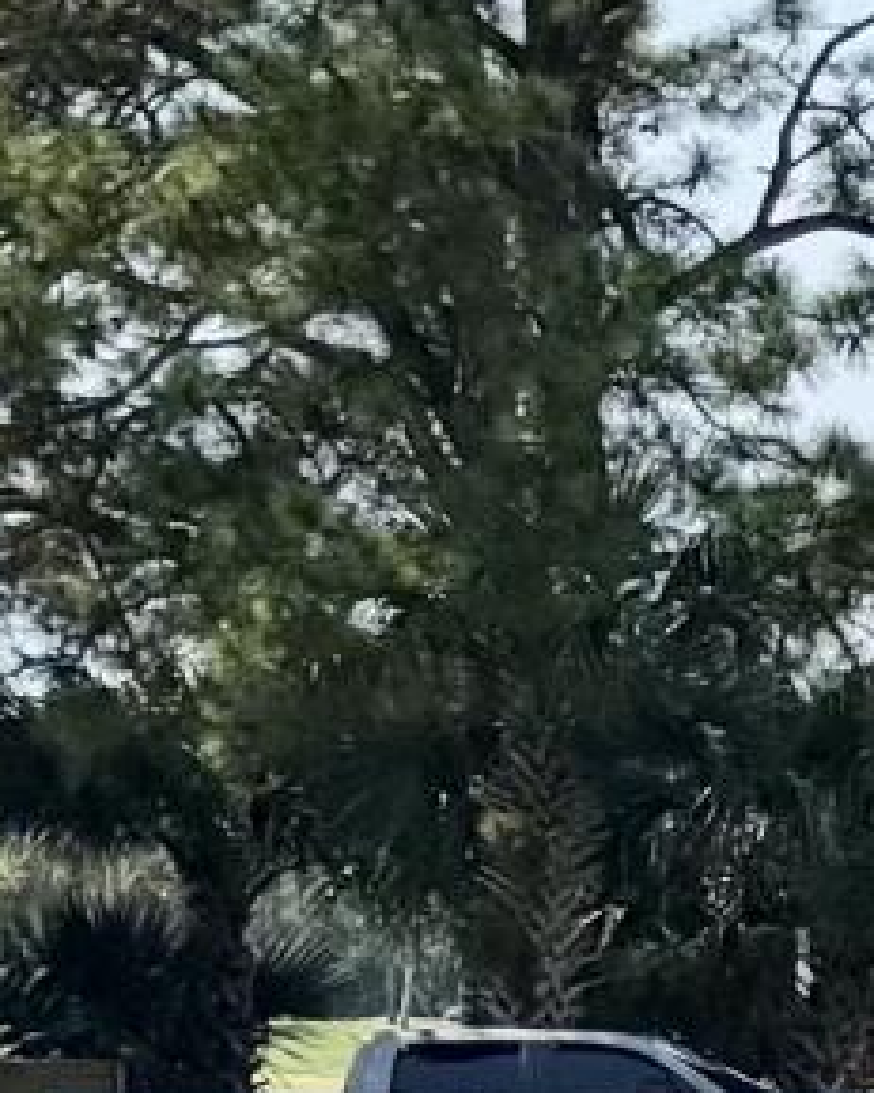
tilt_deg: +0.5
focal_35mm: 243
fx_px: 7861
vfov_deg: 7.9
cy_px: 915
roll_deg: -0.1
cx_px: 5585
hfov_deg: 4.5
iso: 80
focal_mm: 6.76
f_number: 1.78
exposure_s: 1/6173
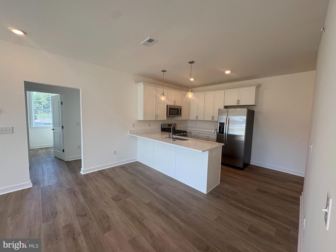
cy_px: 126
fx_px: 136
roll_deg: -1.7
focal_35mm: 14
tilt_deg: -3.7
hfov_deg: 102.1
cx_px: 168
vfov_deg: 85.7
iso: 64
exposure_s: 1/120
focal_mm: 2.22
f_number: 2.2
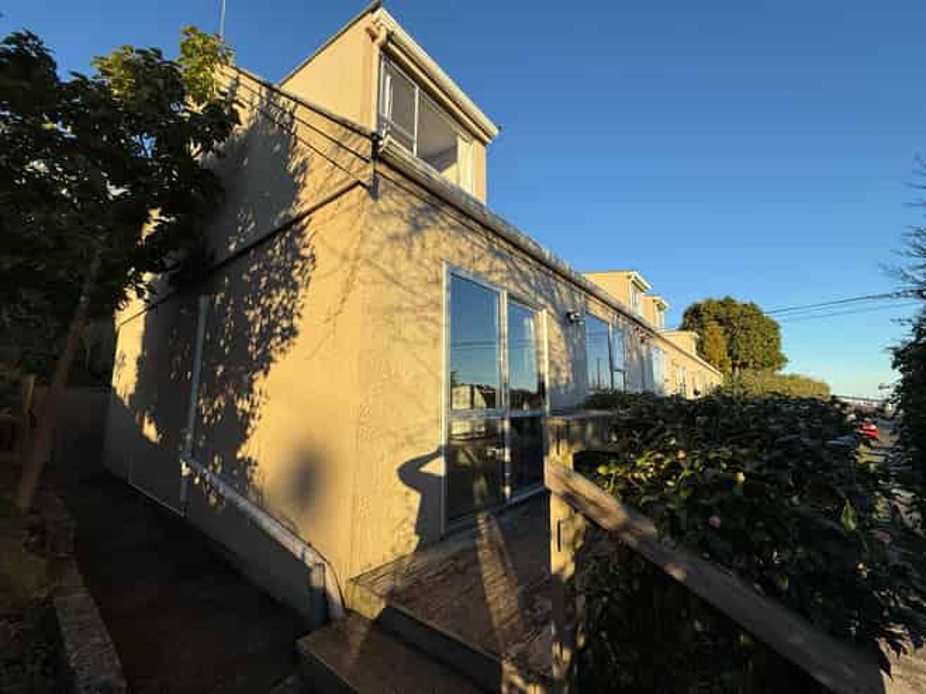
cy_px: 347
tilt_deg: +8.2
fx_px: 374
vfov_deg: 85.6
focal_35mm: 14
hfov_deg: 102.1
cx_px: 463
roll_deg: -0.5
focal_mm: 2.22
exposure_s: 1/709
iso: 50
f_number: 2.2
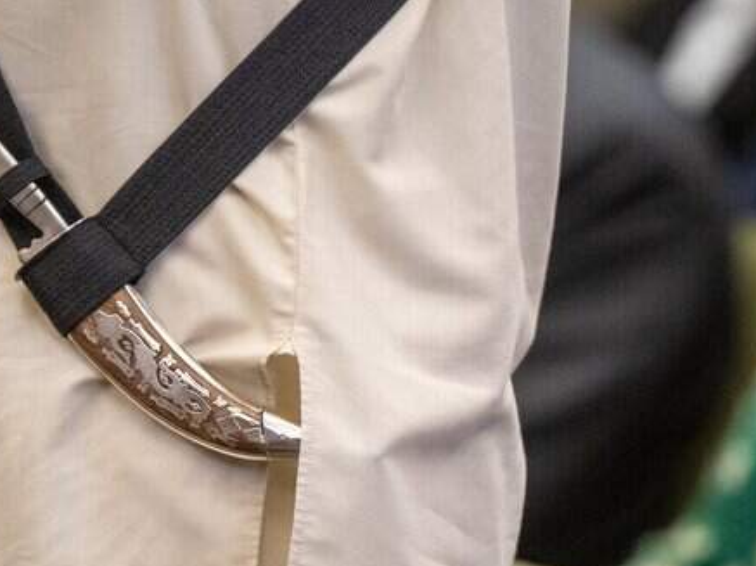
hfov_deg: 2.7
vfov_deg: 2.0
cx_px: 405
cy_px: 246
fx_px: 16148
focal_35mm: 740
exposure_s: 1/320
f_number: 4
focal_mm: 280
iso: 2500
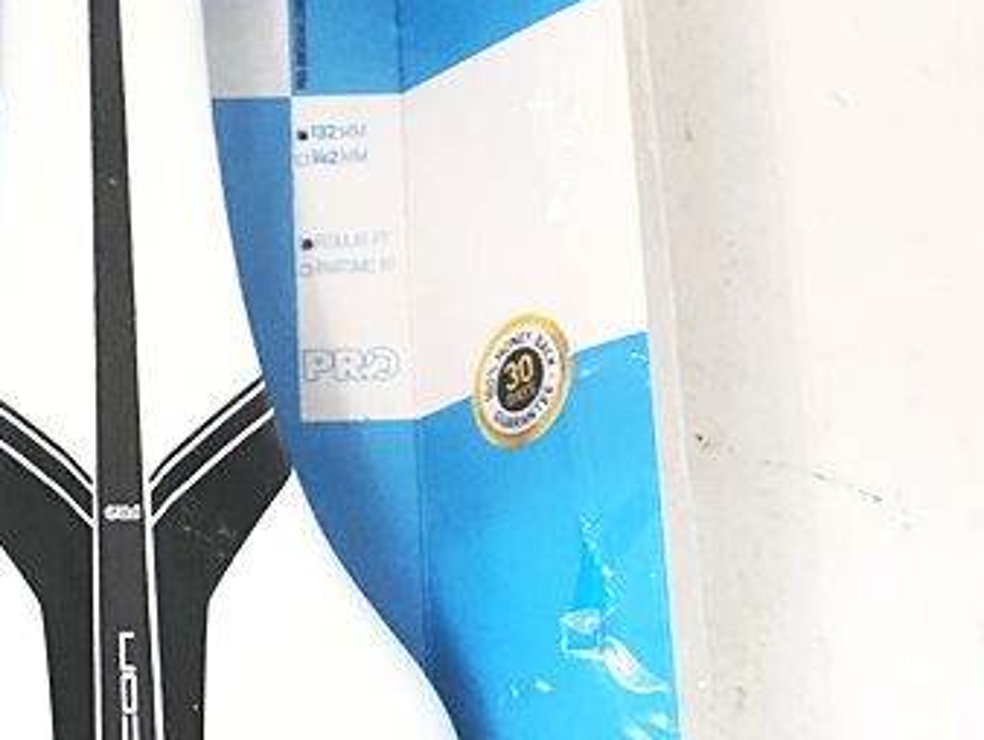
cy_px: 449
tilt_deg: -68.8
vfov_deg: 12.1
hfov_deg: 15.8
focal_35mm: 123
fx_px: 3499
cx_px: 44
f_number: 2.4
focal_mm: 6
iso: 100
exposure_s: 1/33
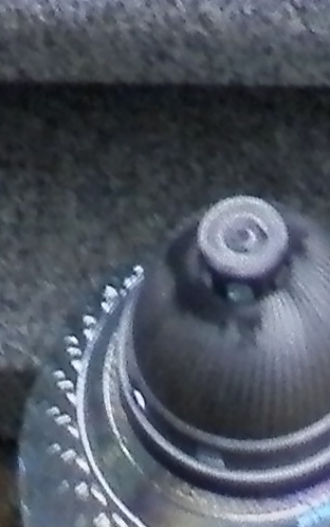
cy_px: -1193
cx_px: 89
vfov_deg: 7.3
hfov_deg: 5.4
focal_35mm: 245
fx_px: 3519
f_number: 3.1
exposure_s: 1/15
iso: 200
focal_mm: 4.5
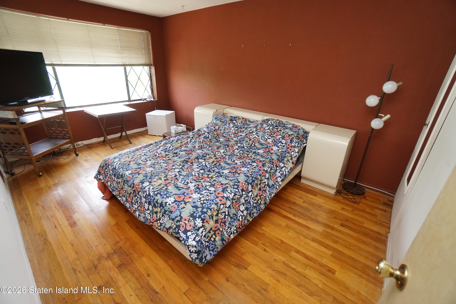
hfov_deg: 100.4
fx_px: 190
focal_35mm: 15
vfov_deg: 77.3
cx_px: 228
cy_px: 152
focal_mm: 10
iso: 1250
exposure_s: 1/160
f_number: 4
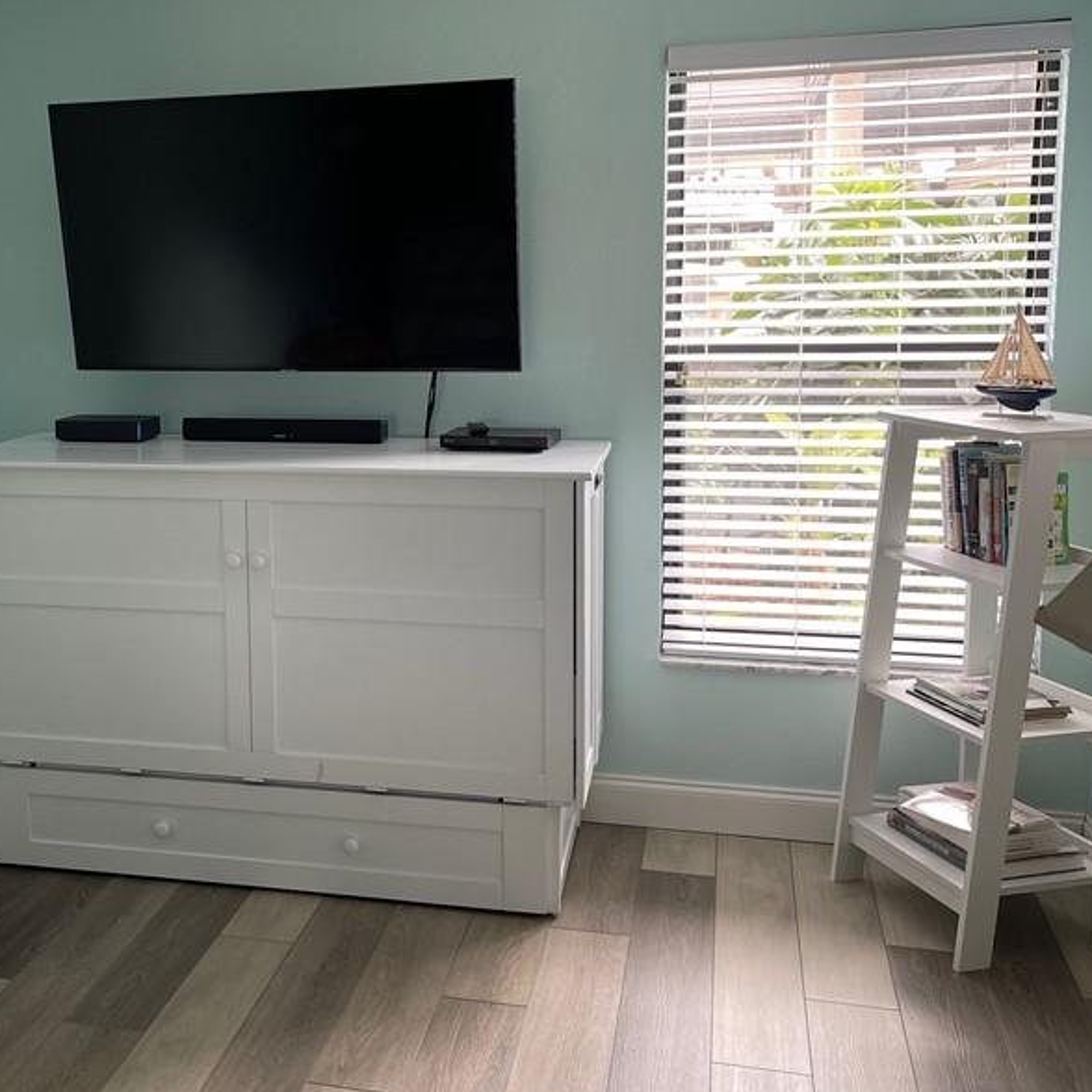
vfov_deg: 41.7
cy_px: 455
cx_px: 344
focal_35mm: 40
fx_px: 1428
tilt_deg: -7.1
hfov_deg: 41.2
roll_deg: +0.3
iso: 64
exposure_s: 1/60
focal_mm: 5.1
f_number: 1.6
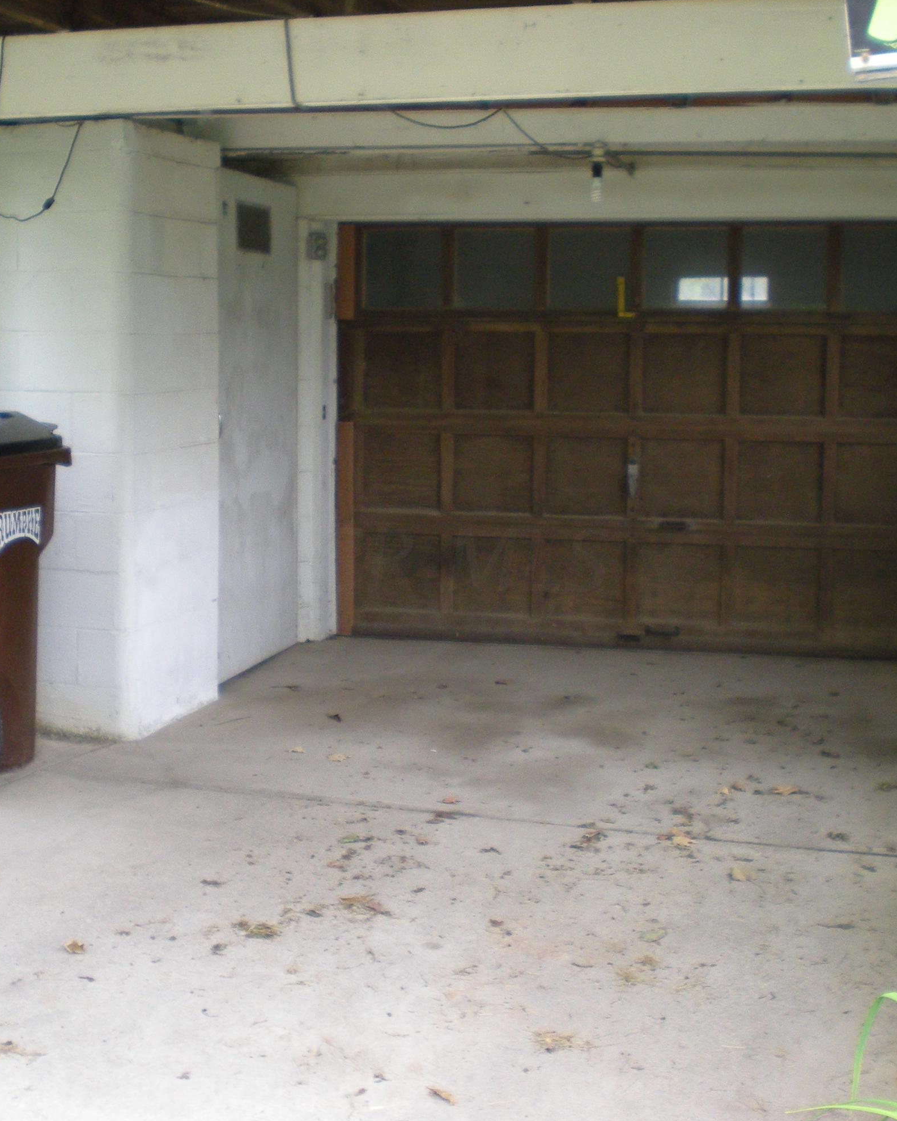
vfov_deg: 37.3
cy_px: 560
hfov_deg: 30.3
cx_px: 458
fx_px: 1659
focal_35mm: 50
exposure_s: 1/61.3
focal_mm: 6.3
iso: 177
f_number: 3.1
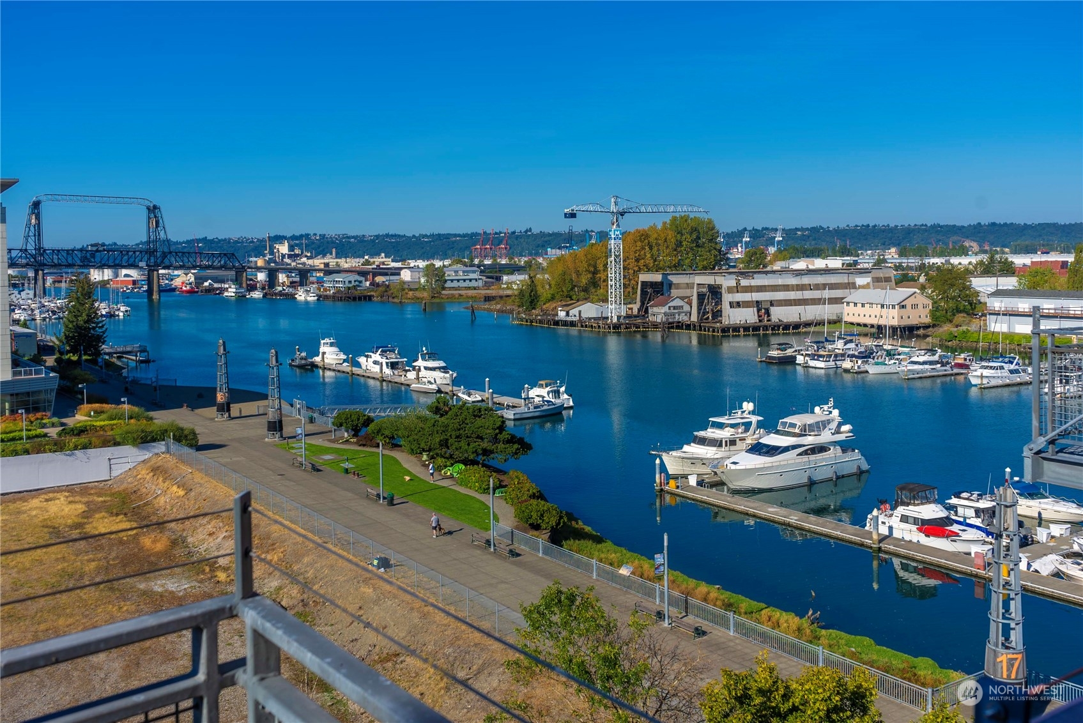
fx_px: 963
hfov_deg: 58.7
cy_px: 362
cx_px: 542
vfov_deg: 41.2
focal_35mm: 32
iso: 80
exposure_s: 1/320
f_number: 7.1
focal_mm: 32
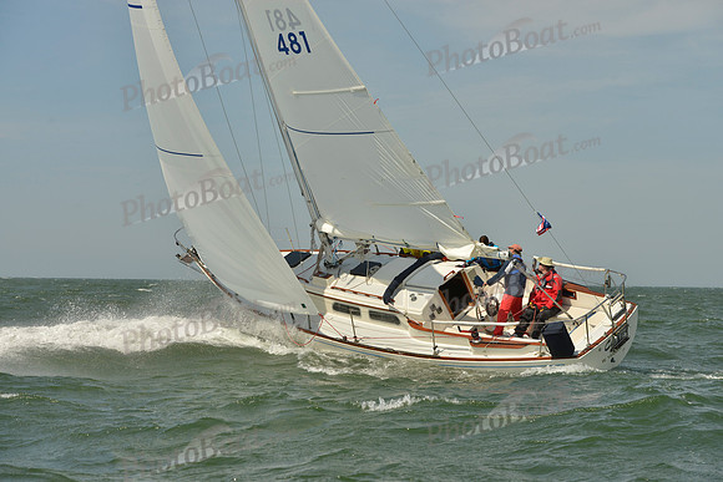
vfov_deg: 19.5
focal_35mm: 70
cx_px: 362
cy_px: 241
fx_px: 1406
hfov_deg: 28.8
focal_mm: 70
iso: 200
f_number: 8
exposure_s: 1/1250
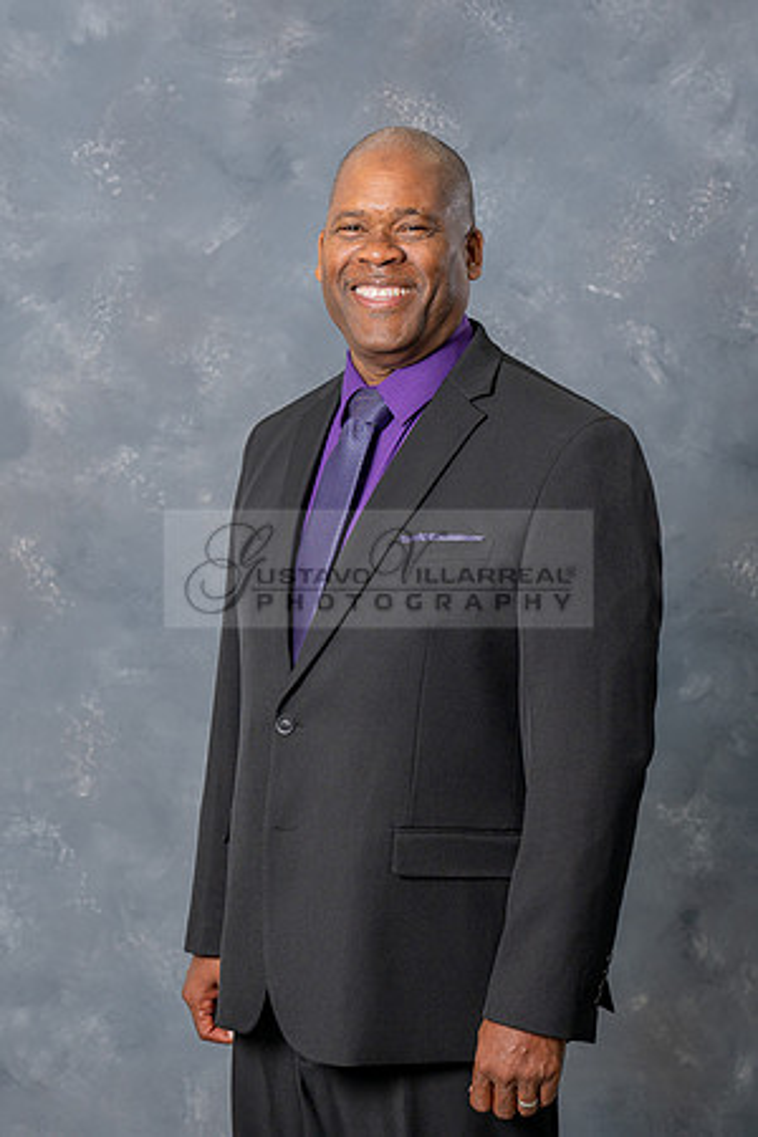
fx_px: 2558
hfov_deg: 16.9
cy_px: 569
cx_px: 388
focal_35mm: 81
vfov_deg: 25.1
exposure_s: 1/200
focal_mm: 54
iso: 200
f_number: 4
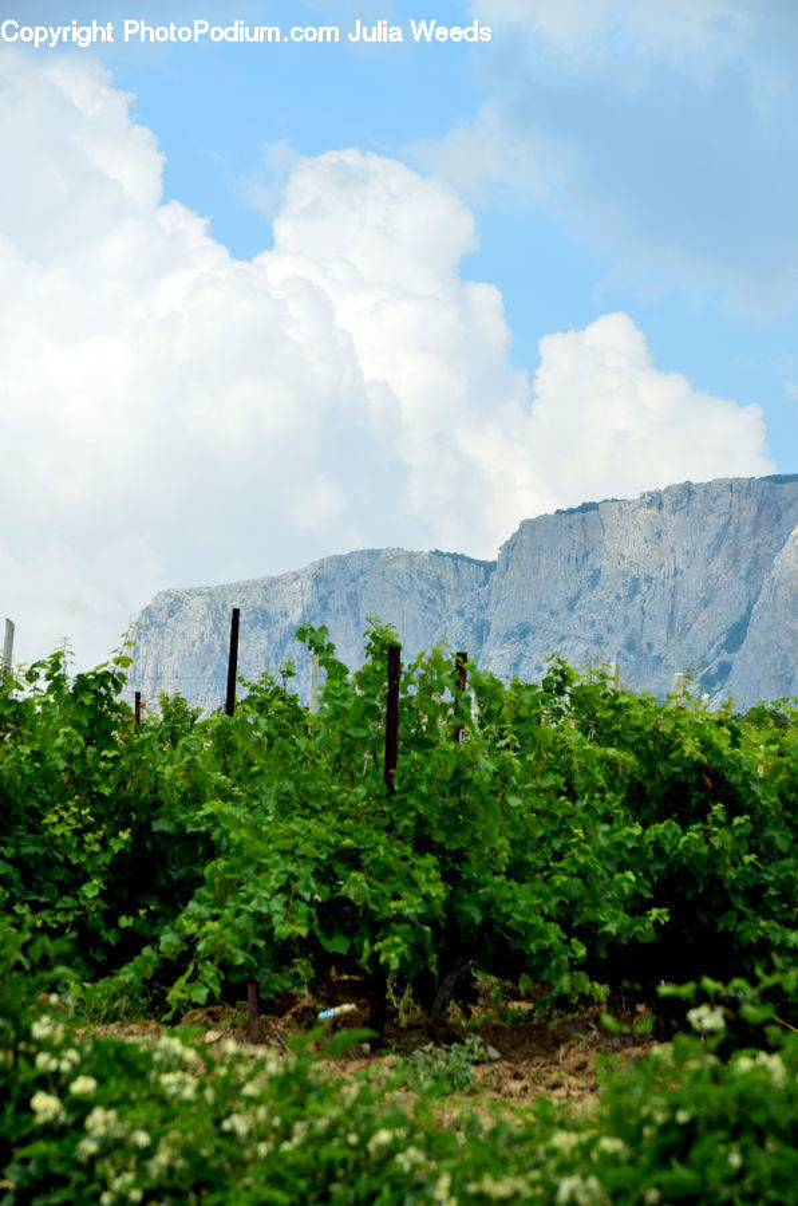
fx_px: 6263
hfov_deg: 7.3
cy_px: 603
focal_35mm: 188
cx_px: 399
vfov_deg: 11.0
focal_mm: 125
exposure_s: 1/320
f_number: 10
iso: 200
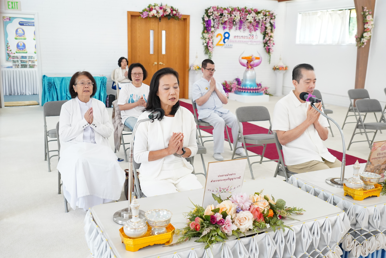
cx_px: 193
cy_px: 129
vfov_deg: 36.9
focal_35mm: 36
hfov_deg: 53.1
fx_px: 386
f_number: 3.2
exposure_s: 1/160
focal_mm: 24
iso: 1600
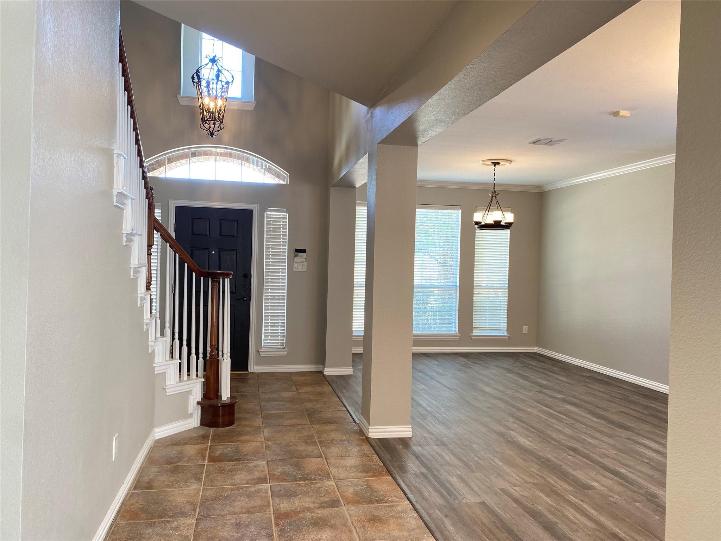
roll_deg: -0.6
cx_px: 360
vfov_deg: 53.1
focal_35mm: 26
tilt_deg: -0.7
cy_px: 270
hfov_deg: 67.3
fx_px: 542
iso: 125
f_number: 1.8
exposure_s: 1/60
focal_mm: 4.25
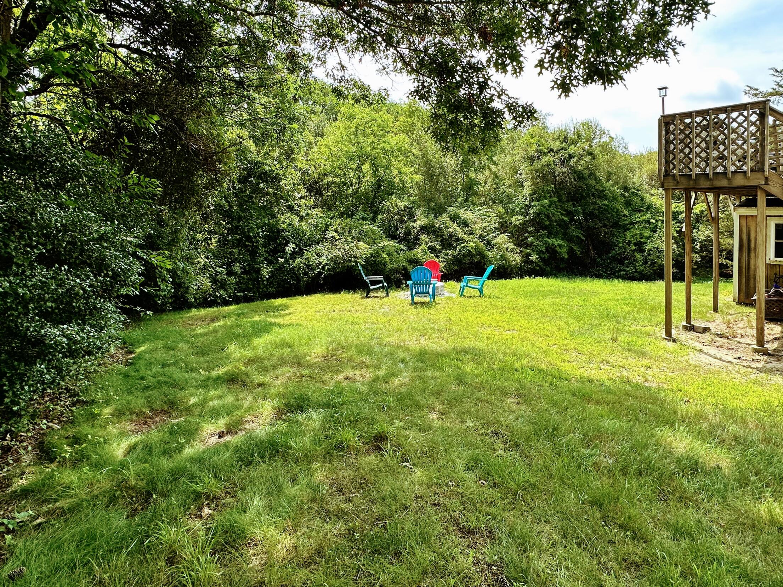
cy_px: 221
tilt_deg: -2.0
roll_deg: +0.0
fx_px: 430
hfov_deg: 84.4
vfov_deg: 67.6
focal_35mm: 19
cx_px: 430
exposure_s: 1/640
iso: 40
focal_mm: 2.22
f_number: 2.2
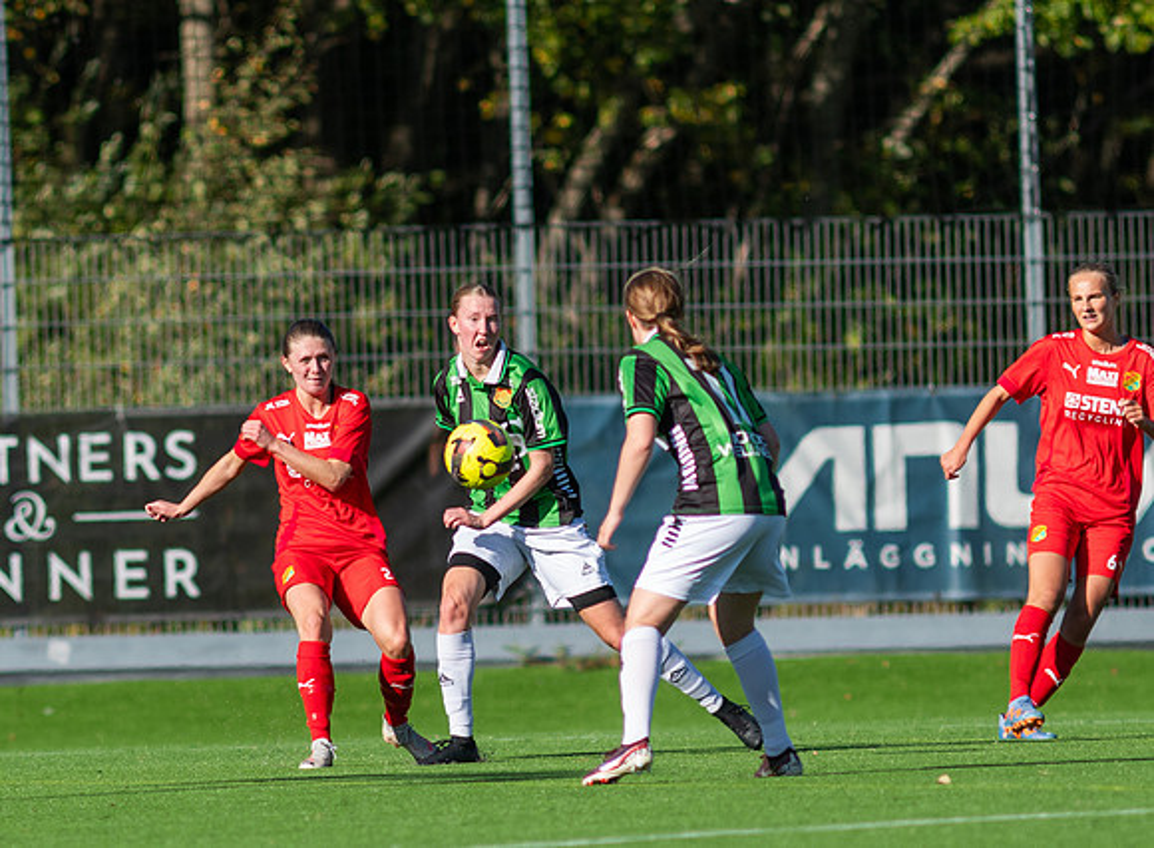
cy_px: 531
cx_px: 358
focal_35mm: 801
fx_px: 26520
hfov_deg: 2.5
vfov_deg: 1.8
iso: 140
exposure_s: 1/2000
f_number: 3.2
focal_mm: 300
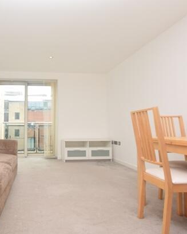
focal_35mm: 22
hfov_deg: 58.9
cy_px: 120
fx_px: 152
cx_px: 41
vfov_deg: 75.0
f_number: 5.6
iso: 280
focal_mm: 10
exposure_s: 1/125
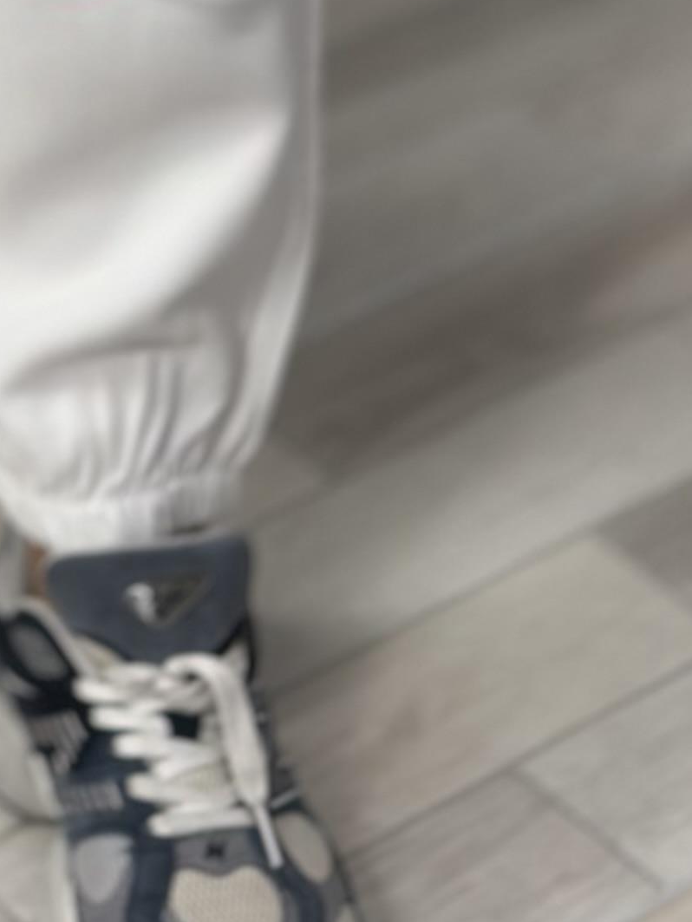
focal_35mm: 182
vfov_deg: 10.3
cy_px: -651
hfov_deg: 8.0
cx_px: -304
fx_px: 4848
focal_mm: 6.86
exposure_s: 1/110
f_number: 1.78
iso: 64
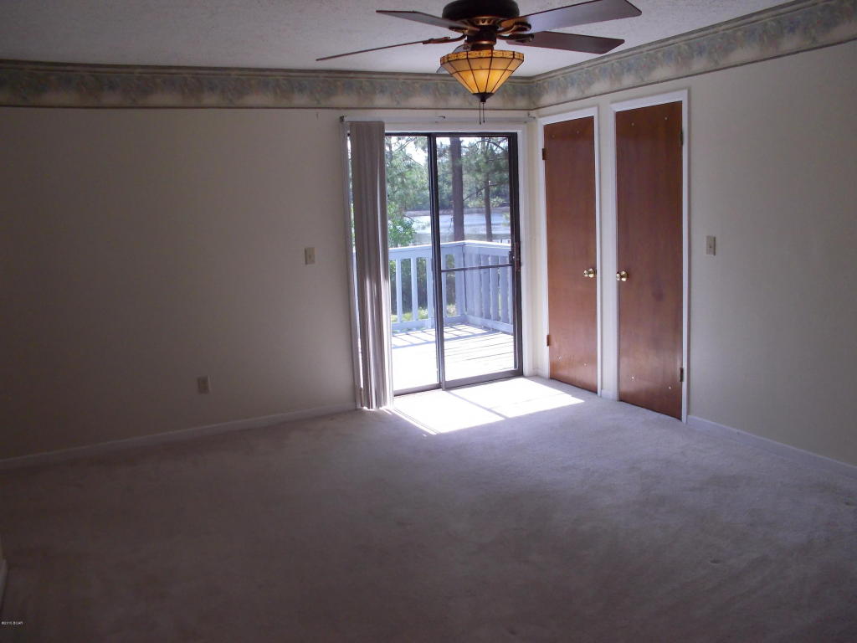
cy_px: 322
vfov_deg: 48.2
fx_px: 718
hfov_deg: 61.7
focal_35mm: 29
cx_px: 428
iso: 160
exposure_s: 1/250
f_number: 3.3
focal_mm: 4.1
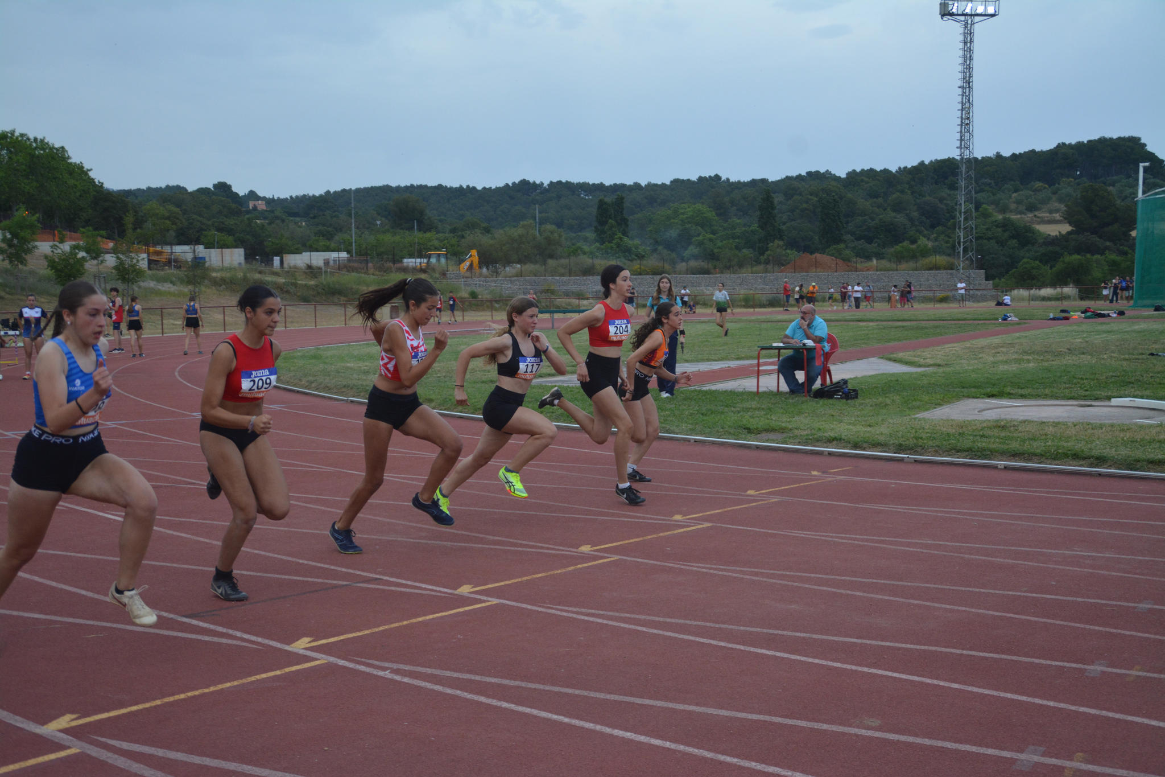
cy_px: 388
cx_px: 582
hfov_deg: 41.1
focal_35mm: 48
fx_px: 1553
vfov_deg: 28.1
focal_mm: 32
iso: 800
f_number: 4
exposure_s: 1/1000
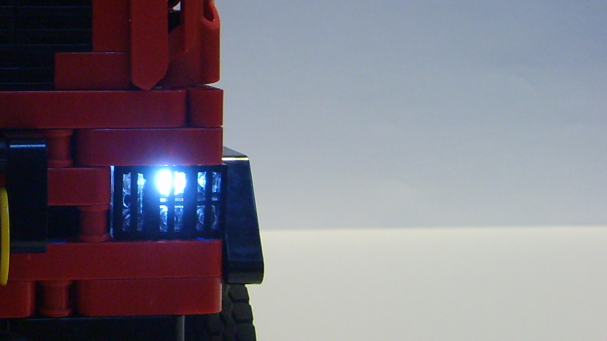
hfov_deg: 22.1
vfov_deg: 13.2
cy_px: 70
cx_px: -63
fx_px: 1465
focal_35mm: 91
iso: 139
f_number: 2.8
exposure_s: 1/6
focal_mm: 5.8
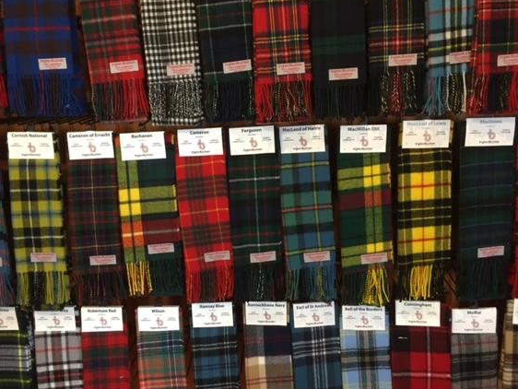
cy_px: 181
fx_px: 494
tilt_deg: -15.5
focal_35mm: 33
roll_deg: +2.2
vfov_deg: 42.9
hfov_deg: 55.3
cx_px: 253
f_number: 2.2
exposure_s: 1/33
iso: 125
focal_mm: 4.15
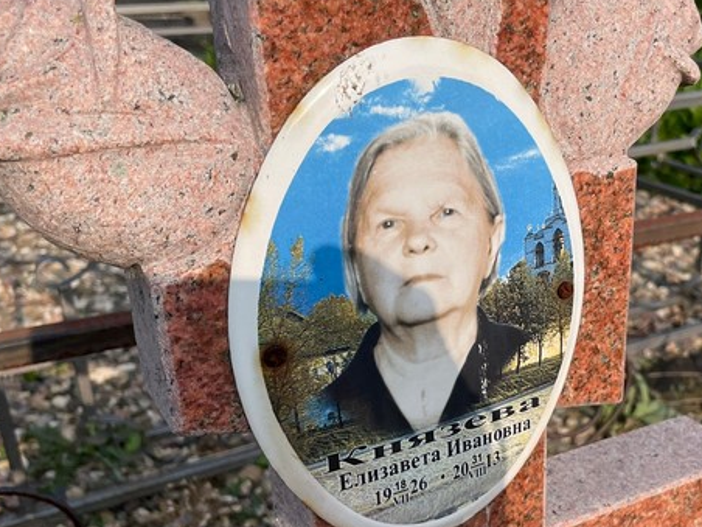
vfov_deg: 31.2
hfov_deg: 40.4
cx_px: 502
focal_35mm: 46
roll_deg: -1.8
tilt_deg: -26.6
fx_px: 933
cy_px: 356
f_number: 1.6
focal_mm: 4.2
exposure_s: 1/5051
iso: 32
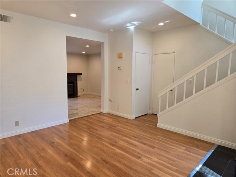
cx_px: 118
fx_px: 157
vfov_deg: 58.9
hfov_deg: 73.9
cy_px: 88
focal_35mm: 23
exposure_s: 1/120
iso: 80
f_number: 1.8
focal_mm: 5.4
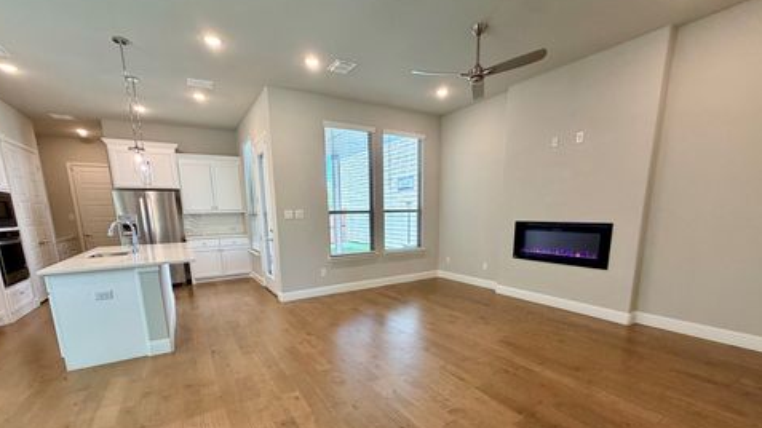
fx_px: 323
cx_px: 379
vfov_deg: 65.7
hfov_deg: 99.4
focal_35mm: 16
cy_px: 275
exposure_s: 1/120
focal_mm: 2.22
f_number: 2.2
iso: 250
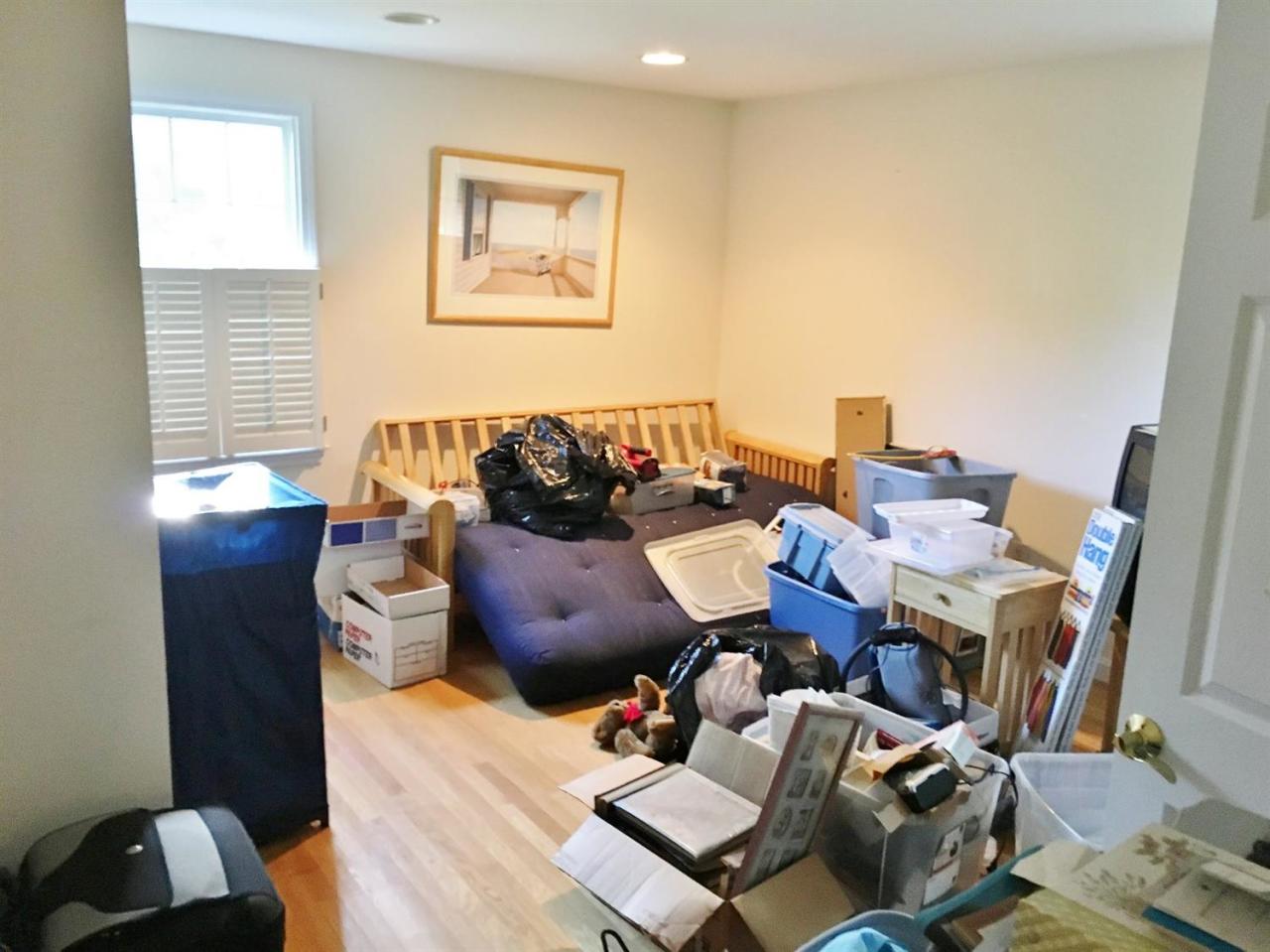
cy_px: 476
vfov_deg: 48.2
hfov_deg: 61.7
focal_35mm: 29
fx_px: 1064
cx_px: 635
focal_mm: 4.15
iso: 200
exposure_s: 1/15
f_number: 2.2
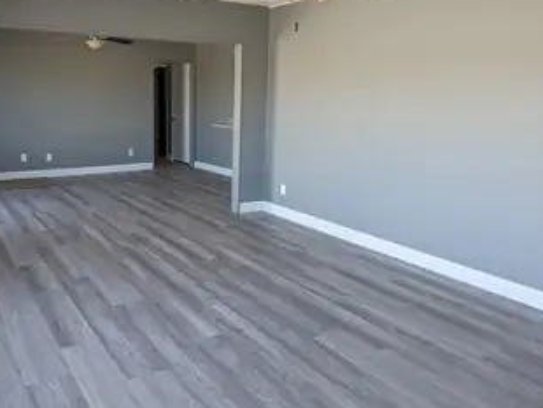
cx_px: 215
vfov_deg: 45.4
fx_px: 487
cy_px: 181
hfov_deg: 57.8
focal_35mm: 31
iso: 44
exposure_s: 1/44.6
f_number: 1.85
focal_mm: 6.81
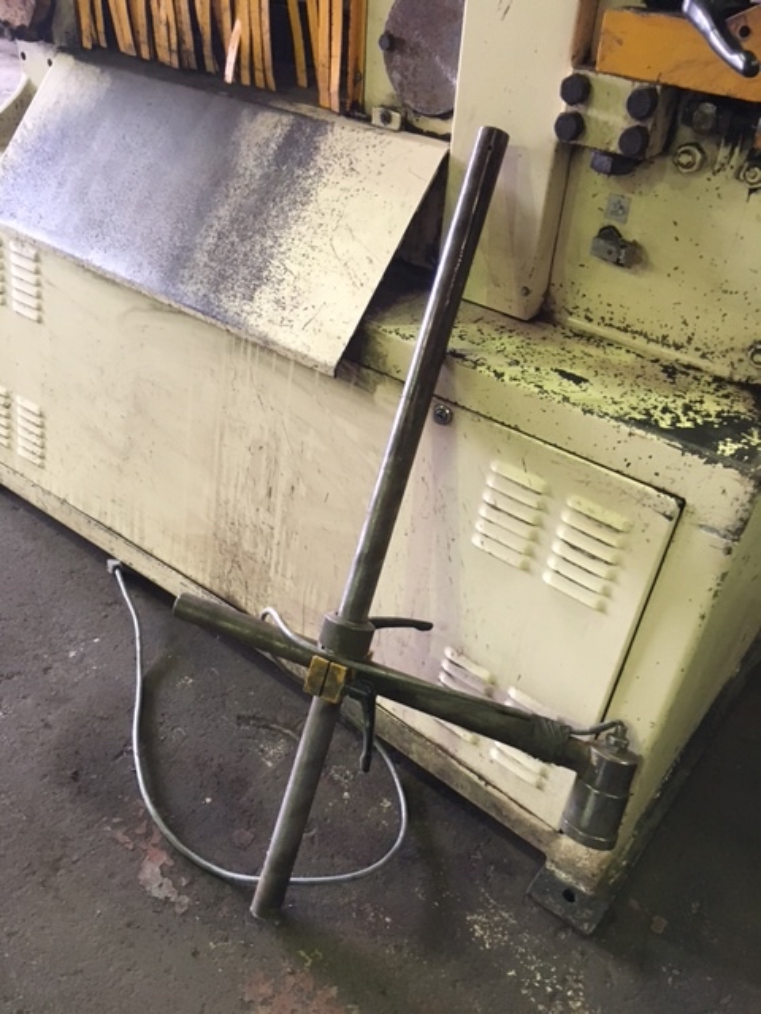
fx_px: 850
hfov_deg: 48.2
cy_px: 507
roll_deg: -4.3
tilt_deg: -35.9
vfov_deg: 61.7
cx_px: 380
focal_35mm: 29
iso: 200
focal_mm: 4.15
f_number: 2.2
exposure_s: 1/17
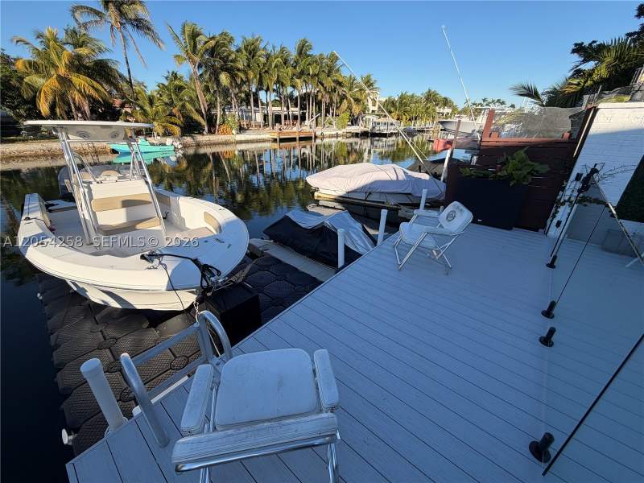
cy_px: 242
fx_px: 260
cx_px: 322
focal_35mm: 14
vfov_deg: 85.7
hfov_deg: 102.1
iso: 32
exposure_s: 1/770
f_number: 2.2
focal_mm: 2.22
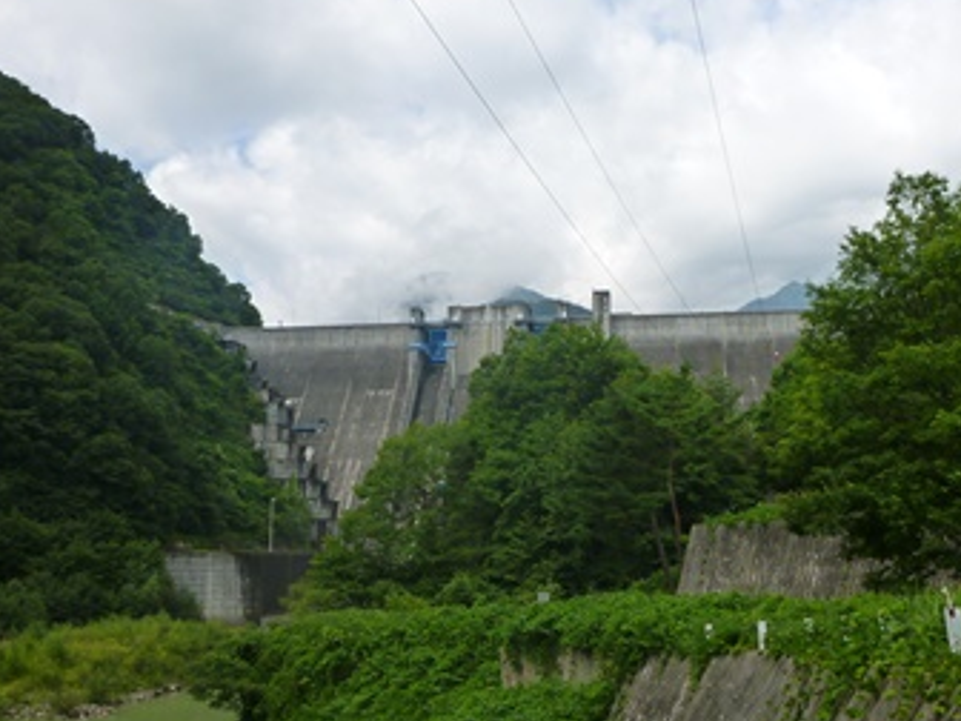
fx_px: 1110
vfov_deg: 35.7
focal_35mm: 40
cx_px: 521
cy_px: 472
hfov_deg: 46.8
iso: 160
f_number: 3.3
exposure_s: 1/400
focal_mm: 4.9
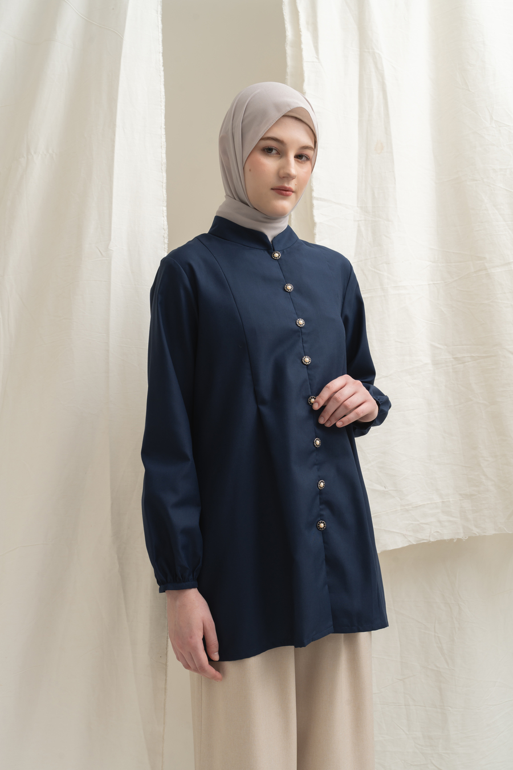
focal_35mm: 44
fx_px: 940
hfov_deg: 30.5
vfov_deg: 44.5
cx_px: 256
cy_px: 385
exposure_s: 1/160
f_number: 10
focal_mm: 44
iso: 100
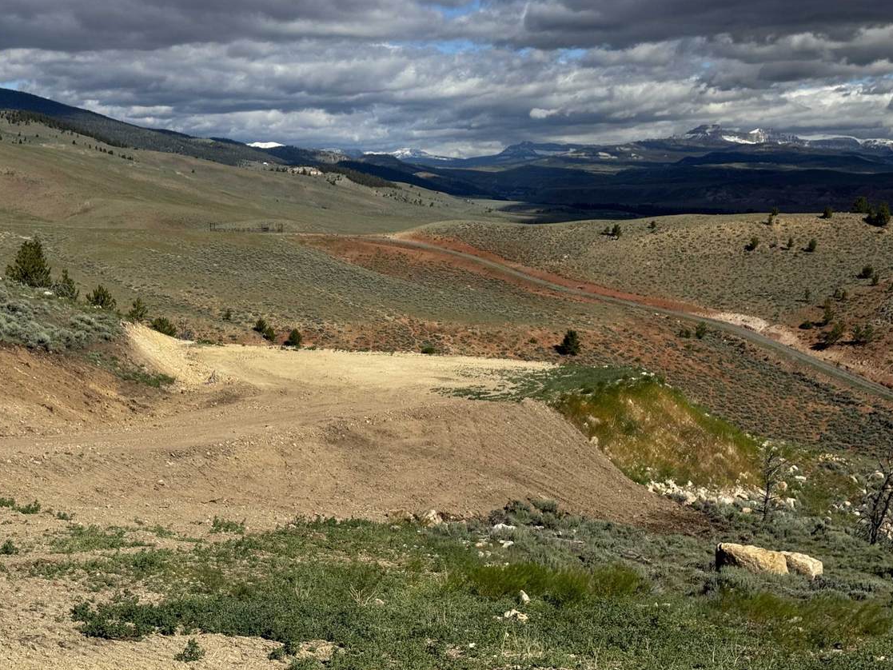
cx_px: 389
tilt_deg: -6.3
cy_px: 305
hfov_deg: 34.9
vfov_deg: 26.6
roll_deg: -0.1
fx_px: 1419
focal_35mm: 55
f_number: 1.78
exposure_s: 1/7937
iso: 64
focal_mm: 6.76
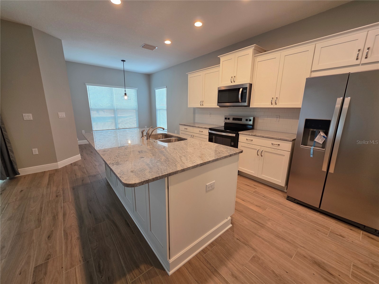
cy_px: 142
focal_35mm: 13
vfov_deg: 89.9
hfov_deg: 106.2
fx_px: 142
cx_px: 190
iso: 125
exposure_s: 1/120
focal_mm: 2.2
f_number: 1.9
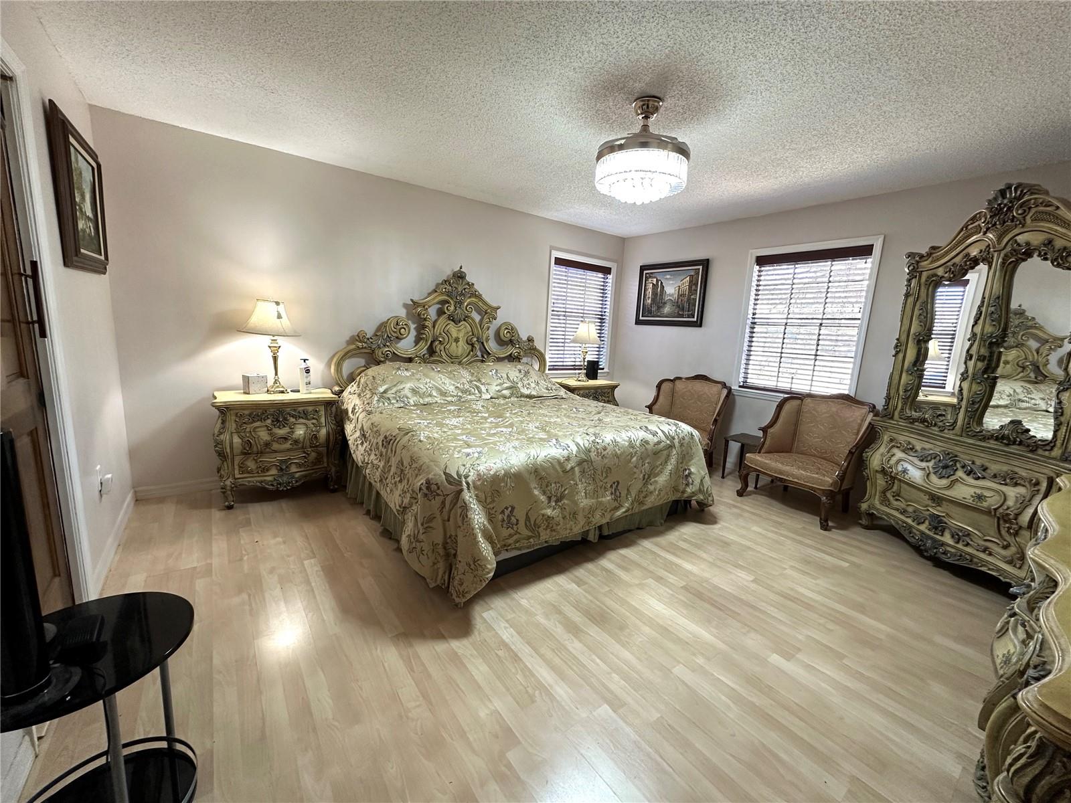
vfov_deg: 85.7
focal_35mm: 14
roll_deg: -2.5
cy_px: 402
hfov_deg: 102.1
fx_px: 433
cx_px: 536
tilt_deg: -9.6
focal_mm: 2.22
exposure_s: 1/60
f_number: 2.2
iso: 200
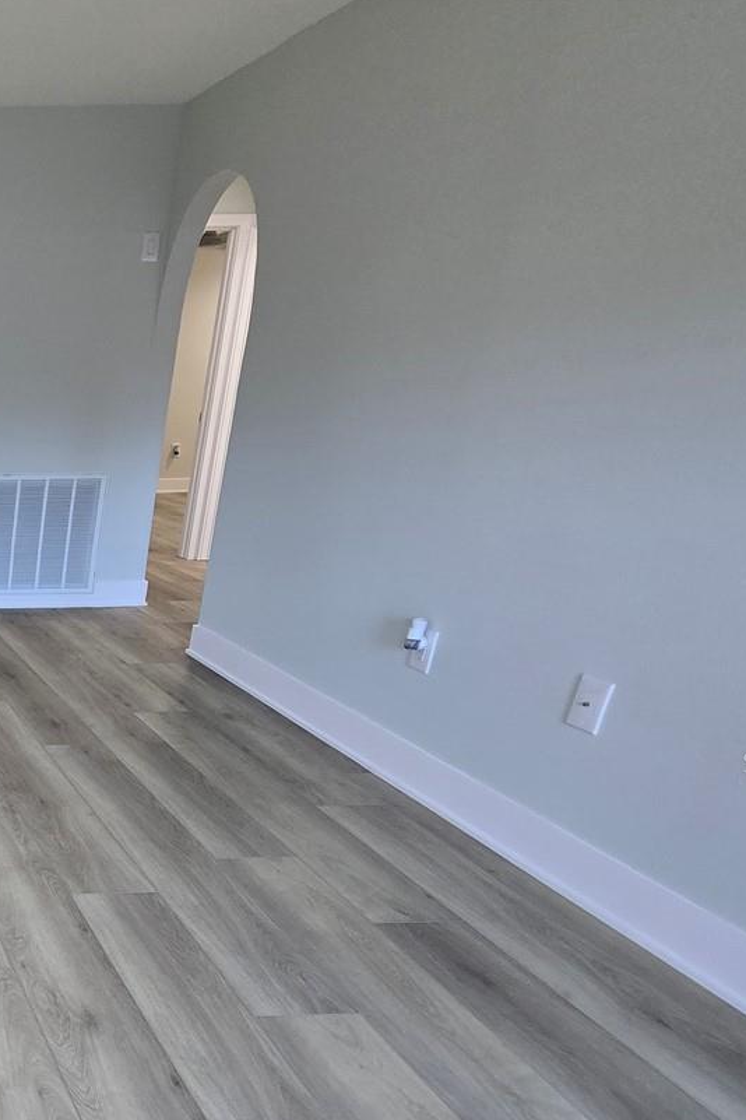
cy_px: 762
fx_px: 839
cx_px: -243
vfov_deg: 65.3
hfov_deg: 33.5
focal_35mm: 27
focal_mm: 2.2
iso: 160
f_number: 2.2
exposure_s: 1/60
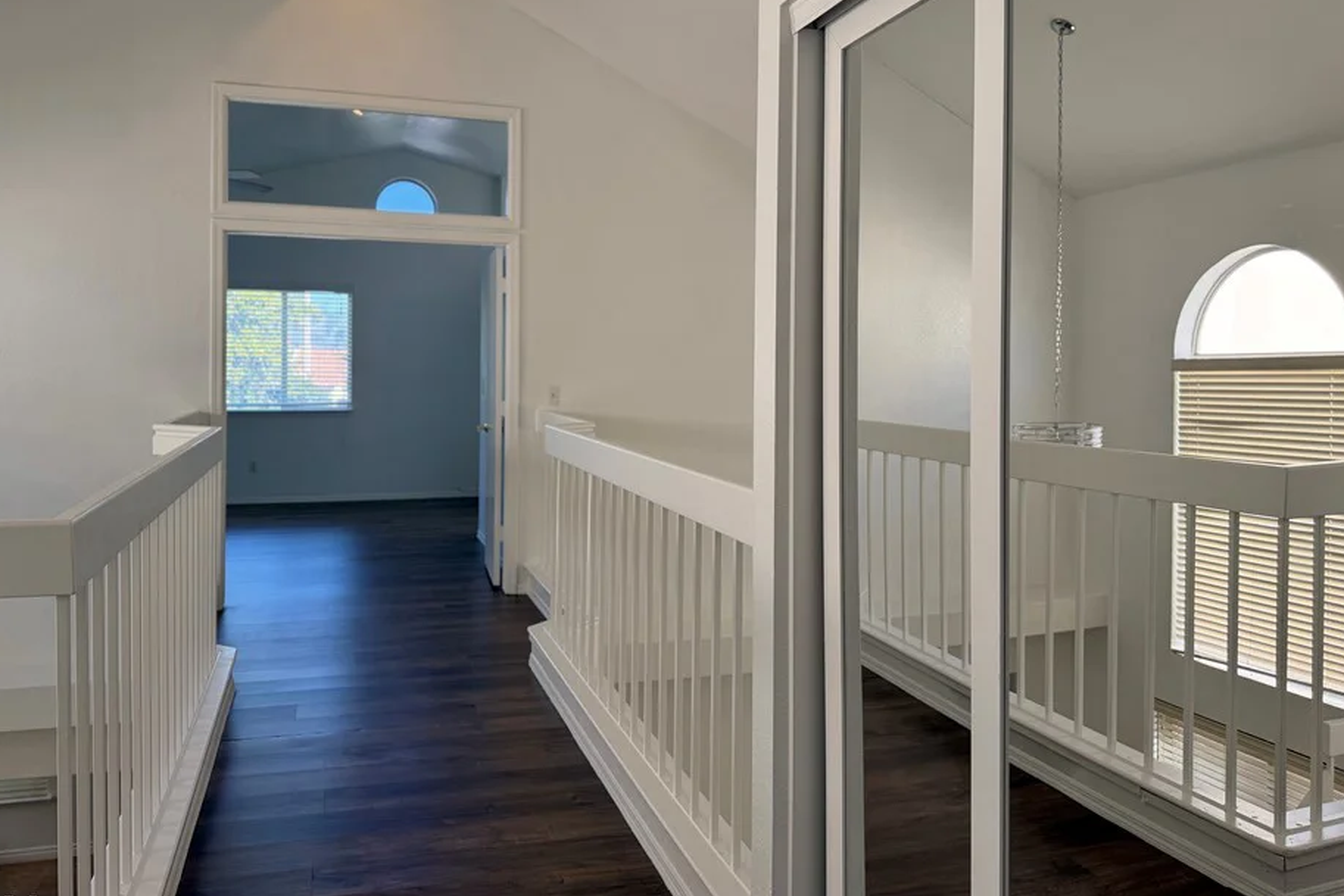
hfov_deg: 65.4
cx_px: 634
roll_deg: -0.7
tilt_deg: -1.2
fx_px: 1045
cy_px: 368
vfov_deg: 46.2
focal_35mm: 28
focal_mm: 6.76
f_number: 1.78
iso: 80
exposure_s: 1/217
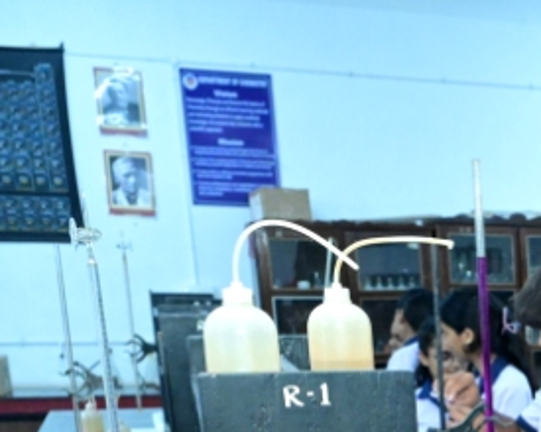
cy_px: 647
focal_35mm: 84
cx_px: 820
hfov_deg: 19.6
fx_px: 1345
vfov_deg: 16.6
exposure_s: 1/160
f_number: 5.6
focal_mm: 24
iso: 8000
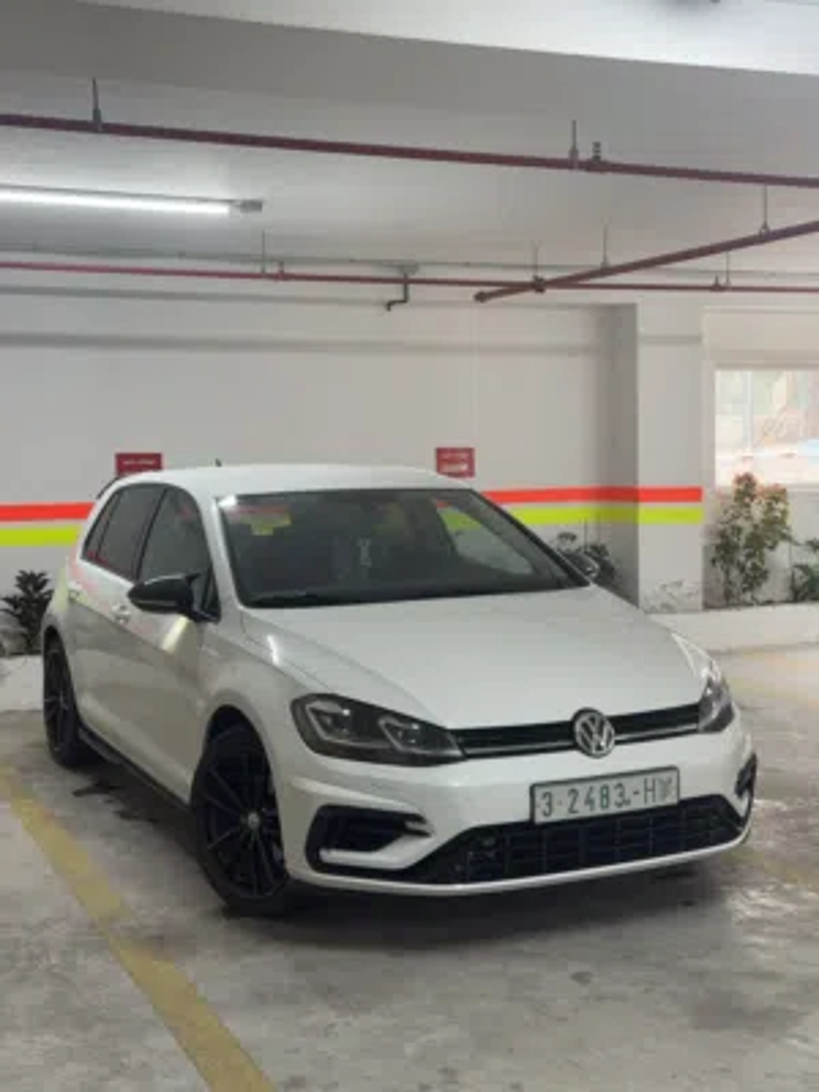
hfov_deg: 30.3
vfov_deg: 39.7
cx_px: 410
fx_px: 1514
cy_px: 546
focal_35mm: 48
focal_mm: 6.76
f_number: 1.78
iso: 160
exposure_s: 1/100
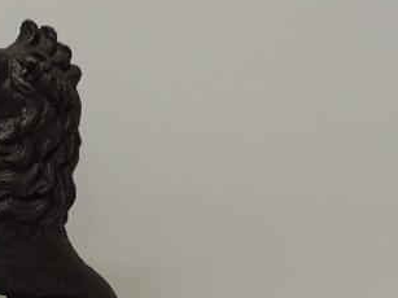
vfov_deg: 27.8
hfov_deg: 34.9
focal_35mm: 50
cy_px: 277
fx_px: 575
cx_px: 5
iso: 320
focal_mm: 4.3
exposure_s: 1/30
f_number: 3
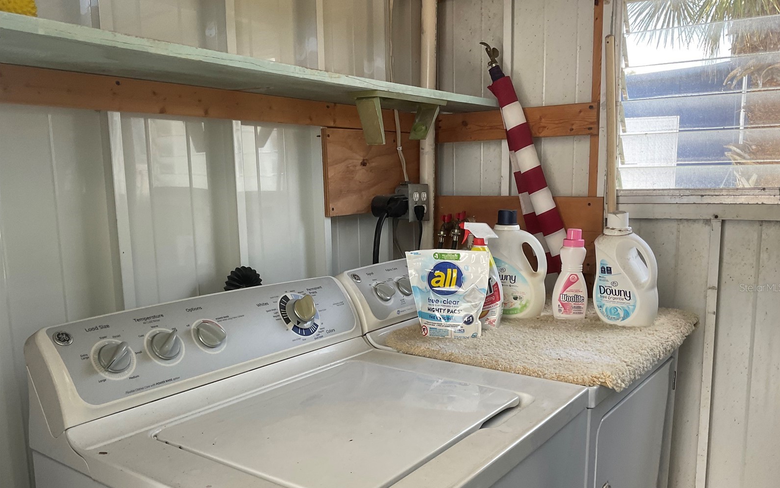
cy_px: 287
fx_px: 659
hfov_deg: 61.2
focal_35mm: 31
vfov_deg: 40.5
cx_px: 393
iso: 40
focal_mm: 3
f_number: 1.8
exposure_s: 1/120
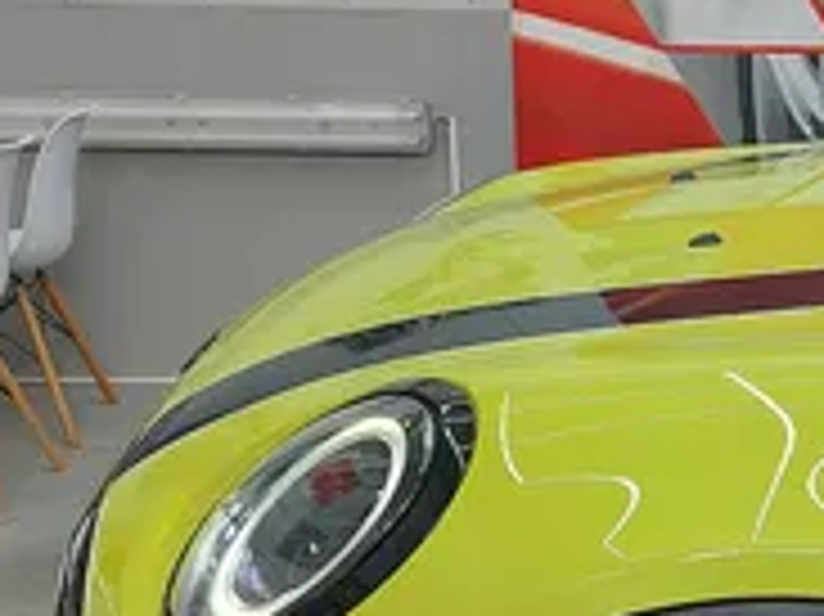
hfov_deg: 29.8
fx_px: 1499
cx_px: 702
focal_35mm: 63
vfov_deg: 22.3
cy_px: 620
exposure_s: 1/50
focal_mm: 5.23
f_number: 1.8
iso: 64
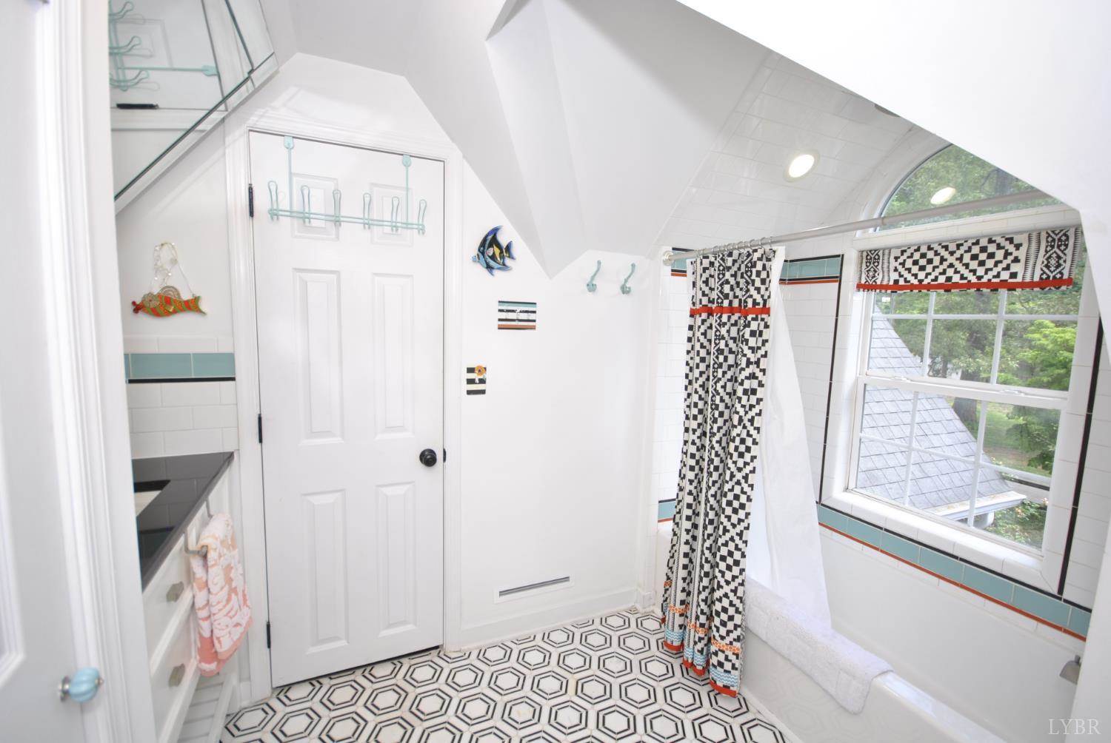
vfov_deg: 77.5
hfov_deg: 100.3
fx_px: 463
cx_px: 556
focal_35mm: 15
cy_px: 372
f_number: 4.5
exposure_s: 1/80
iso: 200
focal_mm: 10
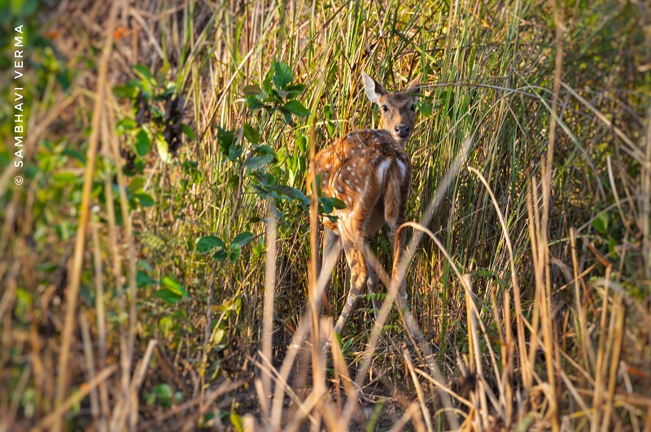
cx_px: 326
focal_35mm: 300
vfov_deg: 4.6
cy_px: 216
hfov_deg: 6.9
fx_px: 5417
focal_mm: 200
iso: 400
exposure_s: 1/125
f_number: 9
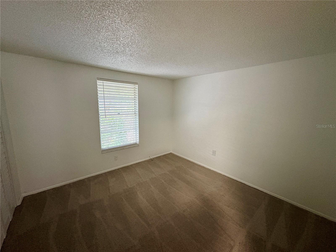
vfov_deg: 85.7
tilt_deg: -9.5
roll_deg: +0.0
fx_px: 136
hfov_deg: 102.1
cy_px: 126
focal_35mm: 14
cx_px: 168
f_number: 2.2
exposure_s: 1/60
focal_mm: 2.22
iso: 640
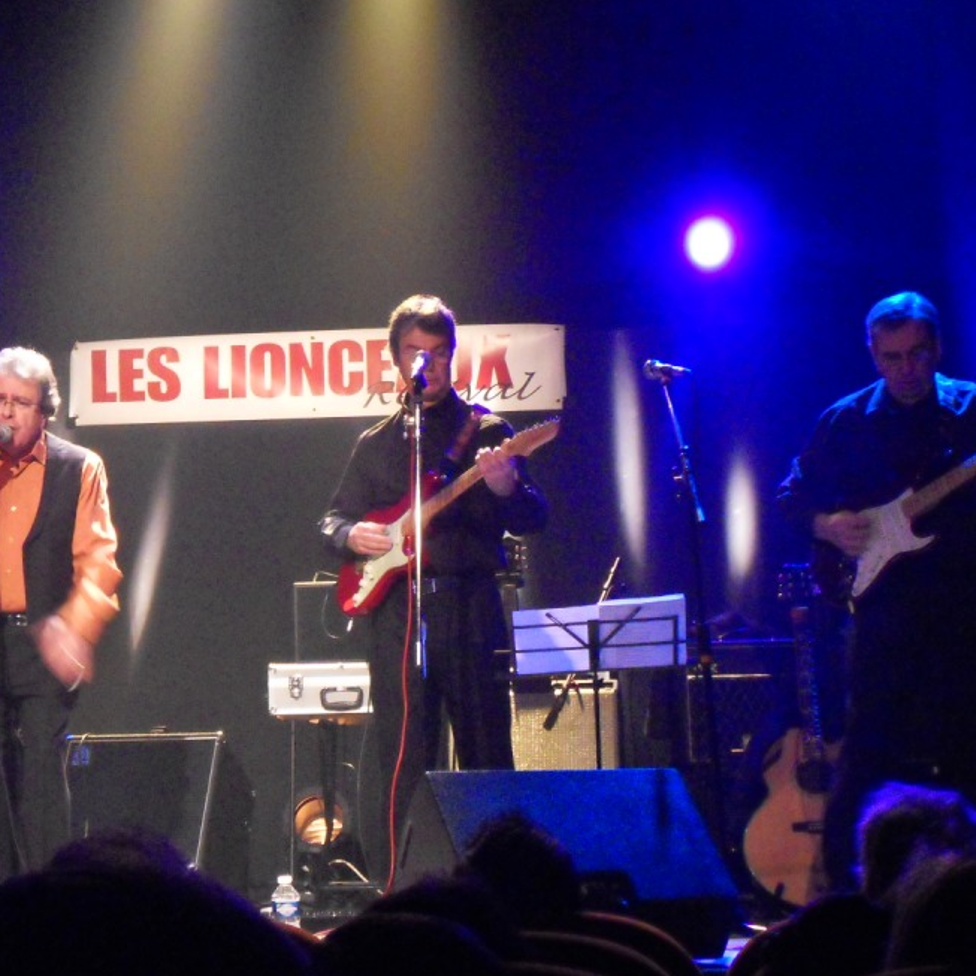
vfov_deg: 17.9
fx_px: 3094
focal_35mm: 97
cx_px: 271
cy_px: 468
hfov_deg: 17.8
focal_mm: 12.3
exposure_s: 1/15
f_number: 5.1
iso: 800
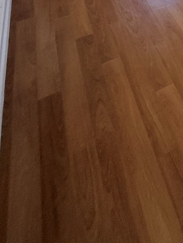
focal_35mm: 39
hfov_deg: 31.1
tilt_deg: -24.0
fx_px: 275
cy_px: -66
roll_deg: -4.7
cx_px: 219
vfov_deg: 34.8
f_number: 2.2
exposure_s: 1/99
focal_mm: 2.22
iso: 250
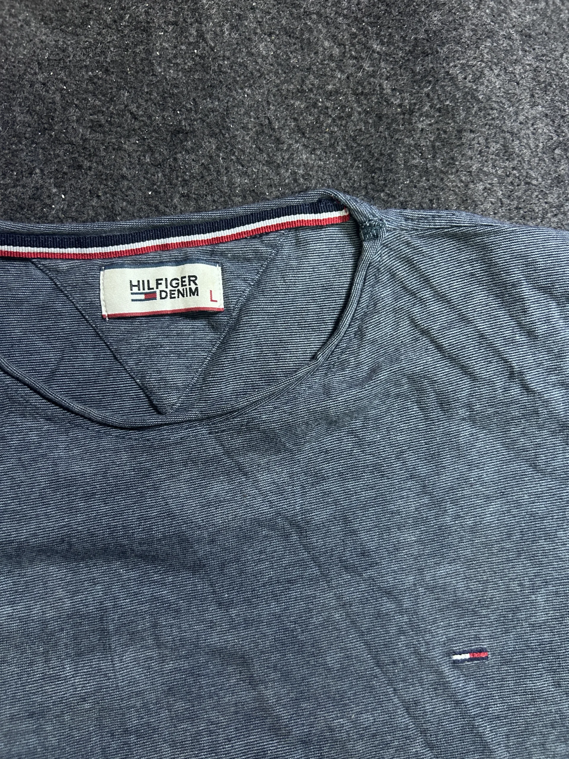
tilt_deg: -57.4
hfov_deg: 53.1
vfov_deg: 67.3
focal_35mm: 26
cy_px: 380
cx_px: 284
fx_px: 570
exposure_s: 1/50
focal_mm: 5.7
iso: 320
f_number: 1.5
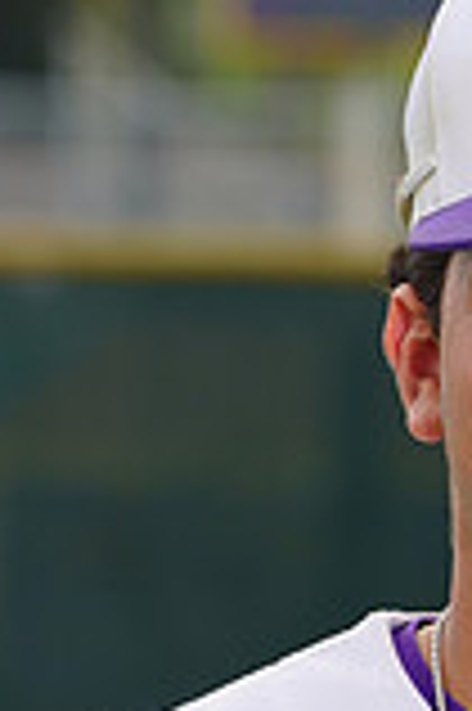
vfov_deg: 2.5
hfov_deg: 1.6
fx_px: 16397
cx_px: 663
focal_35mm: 832
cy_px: 968
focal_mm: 226
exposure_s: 1/250
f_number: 9
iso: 160
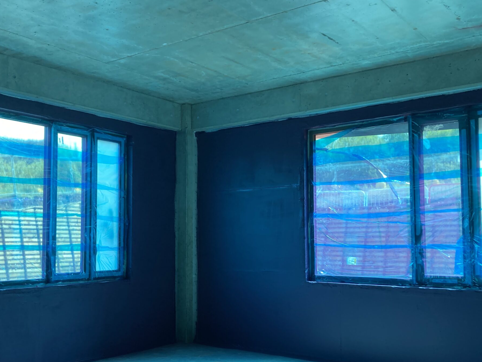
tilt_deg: +4.5
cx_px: 226
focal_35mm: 40
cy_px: 212
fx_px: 557
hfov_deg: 46.8
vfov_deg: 35.9
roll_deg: -1.5
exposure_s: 1/121
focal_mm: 3.99
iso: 40
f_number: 1.8
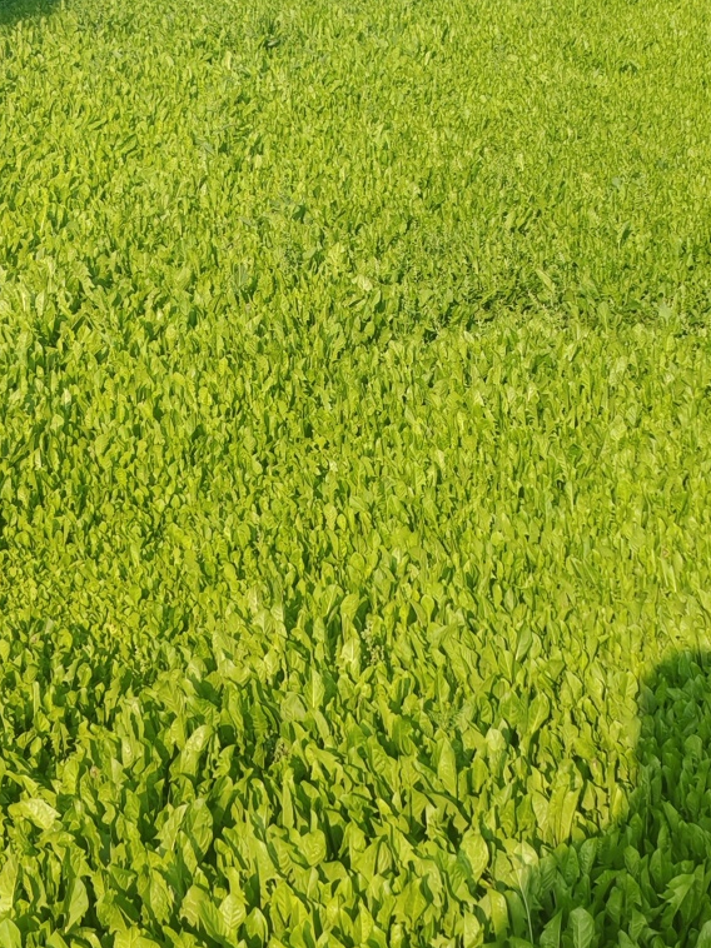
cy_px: 430
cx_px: 442
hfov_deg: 21.3
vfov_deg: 28.2
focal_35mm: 69
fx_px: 1891
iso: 50
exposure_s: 1/720
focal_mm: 5.52
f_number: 1.95
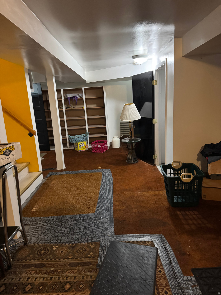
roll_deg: +4.0
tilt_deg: -12.9
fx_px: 204
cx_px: 110
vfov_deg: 71.6
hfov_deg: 56.8
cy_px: 148
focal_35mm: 24
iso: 1000
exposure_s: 1/38
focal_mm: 6.76
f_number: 1.78
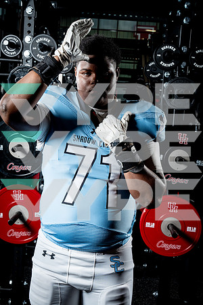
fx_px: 474
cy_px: 152
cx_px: 102
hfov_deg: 24.2
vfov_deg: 35.6
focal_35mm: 56
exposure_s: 1/250
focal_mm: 56
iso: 640
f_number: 9
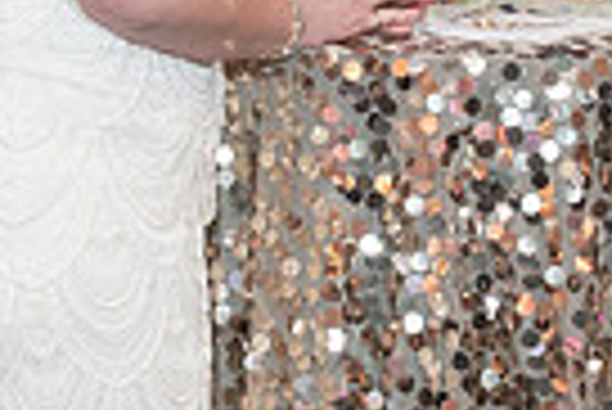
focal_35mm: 299
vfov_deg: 4.6
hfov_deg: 6.9
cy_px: -313
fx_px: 5088
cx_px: 567
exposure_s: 1/125
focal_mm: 70
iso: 4000
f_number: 4
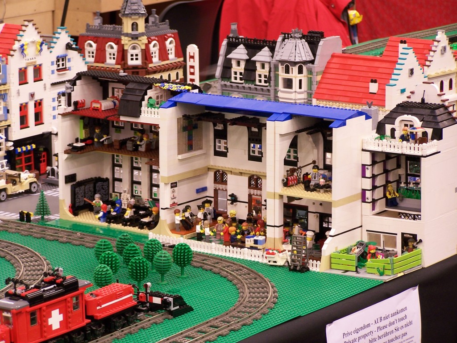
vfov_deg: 10.7
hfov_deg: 14.2
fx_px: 1835
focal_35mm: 139
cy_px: 172
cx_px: 228
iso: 80
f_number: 3.2
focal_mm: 23.1
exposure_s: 1/2
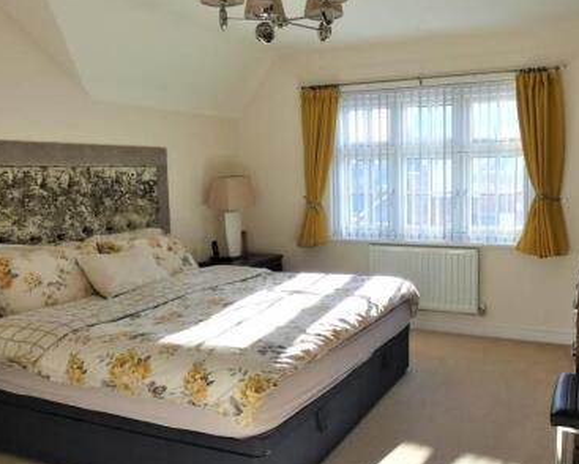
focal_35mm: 31
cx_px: 375
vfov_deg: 47.1
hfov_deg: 56.2
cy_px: 238
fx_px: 532
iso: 80
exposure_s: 1/250
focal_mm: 3.6
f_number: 2.8
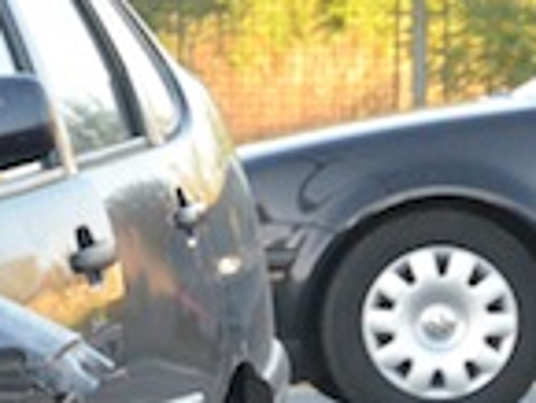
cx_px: -432
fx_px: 6400
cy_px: 473
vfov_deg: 3.6
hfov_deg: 4.7
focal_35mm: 413
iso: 3200
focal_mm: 52
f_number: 6.3
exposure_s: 1/1000
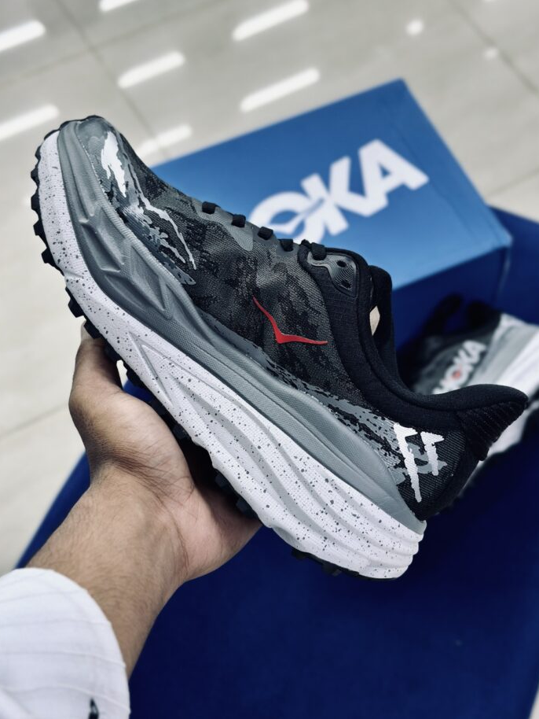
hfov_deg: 29.7
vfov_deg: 38.9
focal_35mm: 49
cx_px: 270
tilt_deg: -59.4
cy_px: 353
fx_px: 1017
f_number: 1.78
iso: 80
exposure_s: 1/100
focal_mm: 6.86
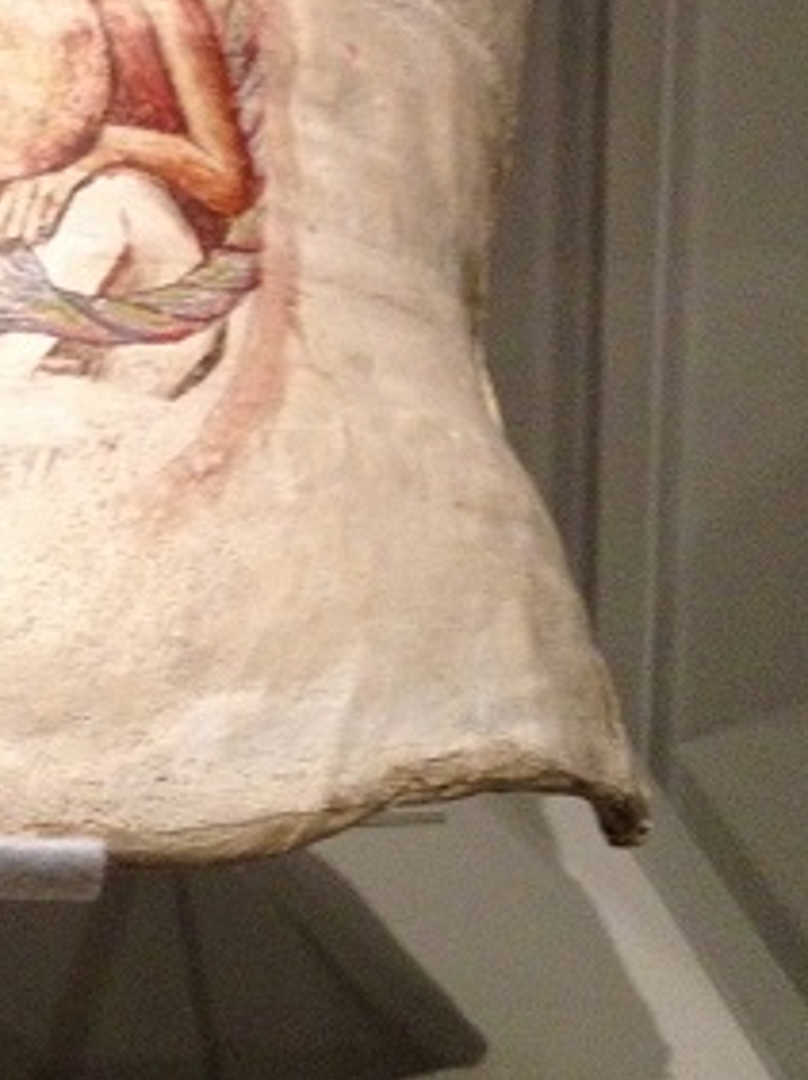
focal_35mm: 77
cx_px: -6
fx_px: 2400
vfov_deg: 24.5
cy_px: 69
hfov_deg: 18.6
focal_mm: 4.28
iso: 320
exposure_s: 1/20
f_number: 2.4
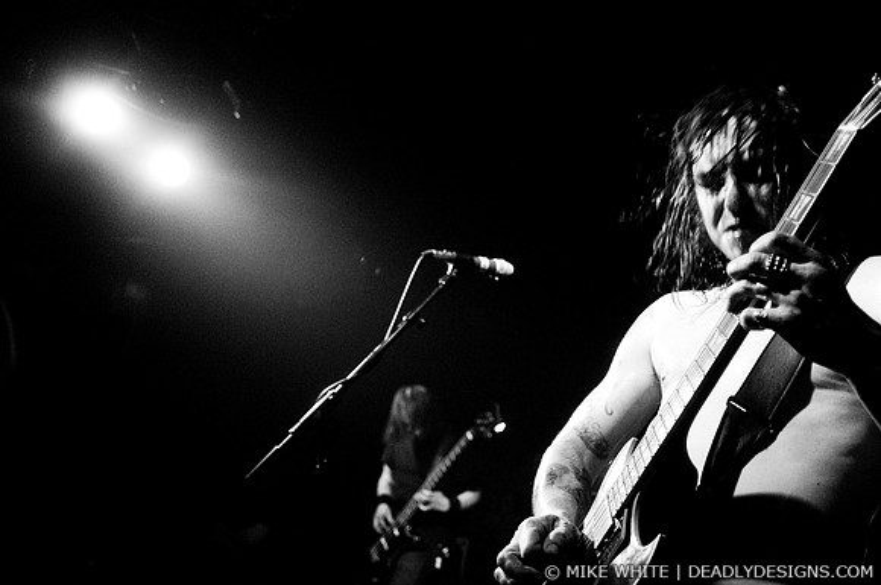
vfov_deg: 43.5
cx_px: 440
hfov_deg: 62.0
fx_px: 733
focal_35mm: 30
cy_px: 292
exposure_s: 1/80
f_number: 2.8
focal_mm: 20
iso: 1250
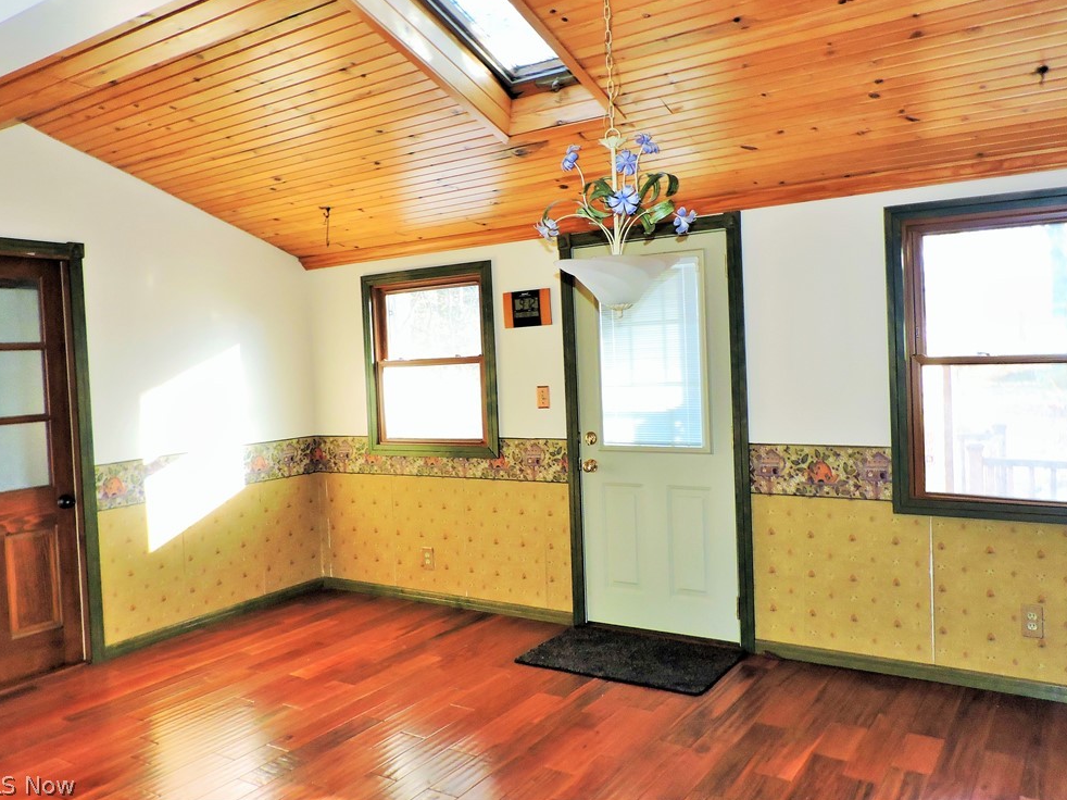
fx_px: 770
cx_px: 518
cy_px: 386
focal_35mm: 25
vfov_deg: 54.8
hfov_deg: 69.4
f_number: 3
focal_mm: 4.3
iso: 280
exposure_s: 1/40
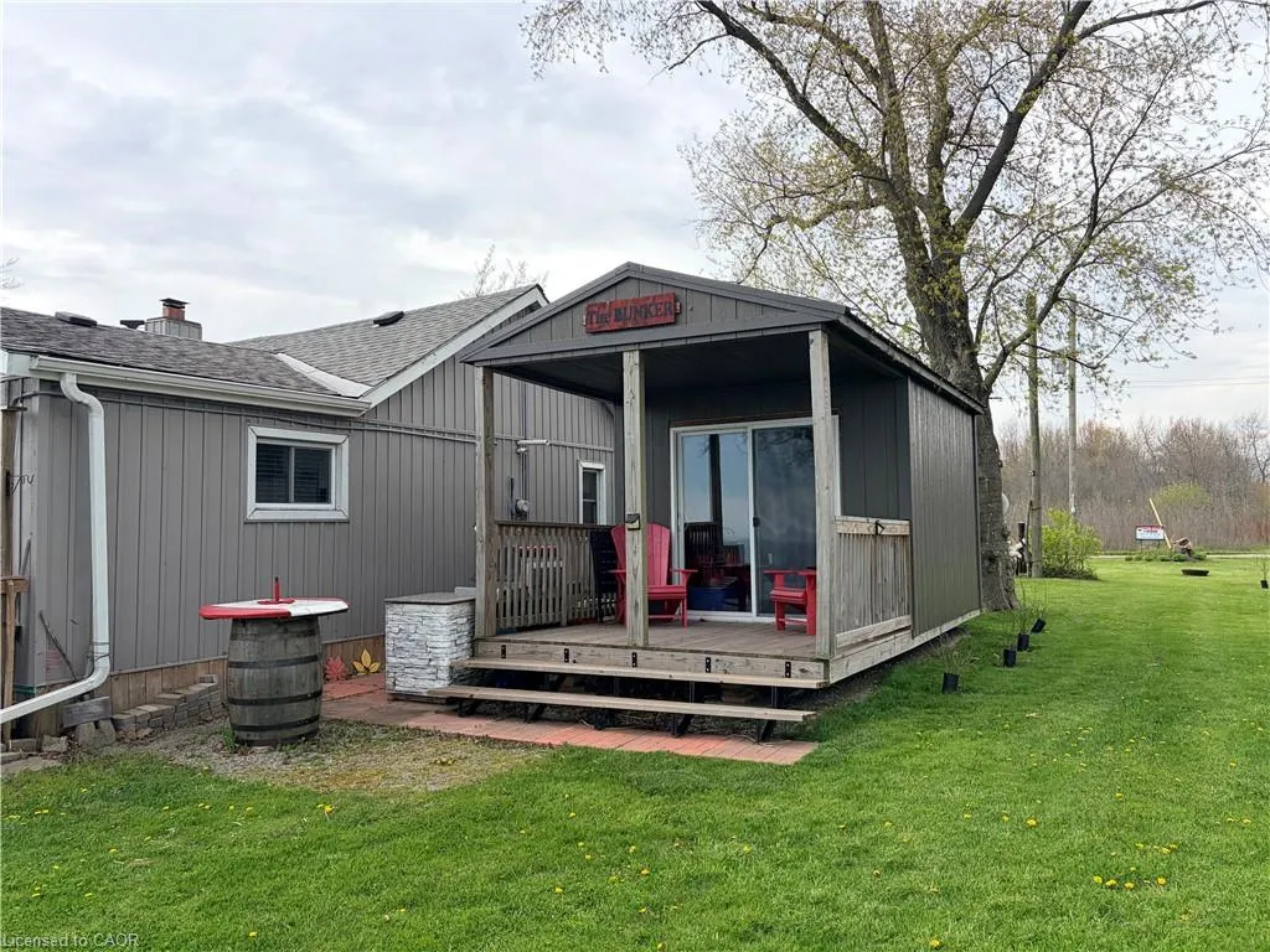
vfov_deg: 53.1
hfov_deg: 67.3
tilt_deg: +4.1
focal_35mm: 26
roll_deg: +1.2
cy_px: 476
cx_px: 635
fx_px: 954
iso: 50
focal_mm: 5.96
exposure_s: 1/1667
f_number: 1.6
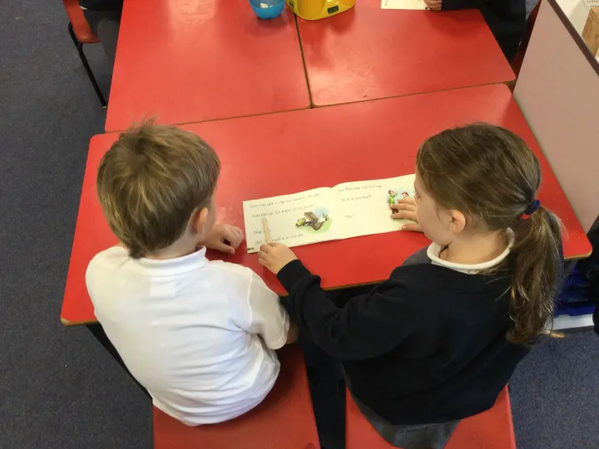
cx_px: 300
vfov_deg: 45.4
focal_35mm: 31
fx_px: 536
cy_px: 224
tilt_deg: -53.2
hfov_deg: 58.4
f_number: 2.4
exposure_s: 1/33
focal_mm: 3.3
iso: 64
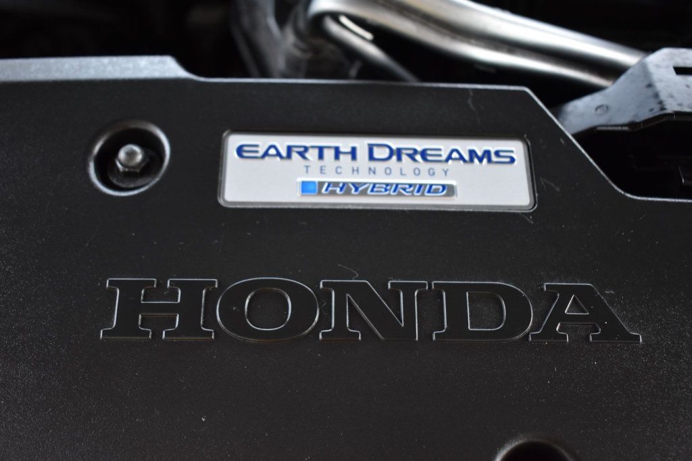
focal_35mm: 40
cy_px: 230
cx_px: 346
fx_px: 778
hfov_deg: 47.9
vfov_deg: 33.0
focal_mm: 27
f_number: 4
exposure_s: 1/125
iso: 1000
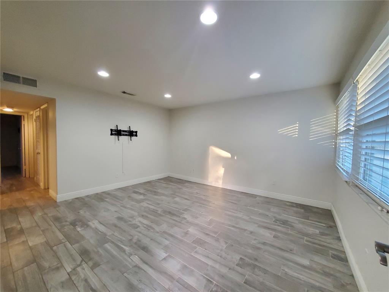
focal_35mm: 13
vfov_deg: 89.9
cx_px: 194
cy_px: 146
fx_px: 146
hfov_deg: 106.2
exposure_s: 1/60
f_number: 2.2
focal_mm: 1.8
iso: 320
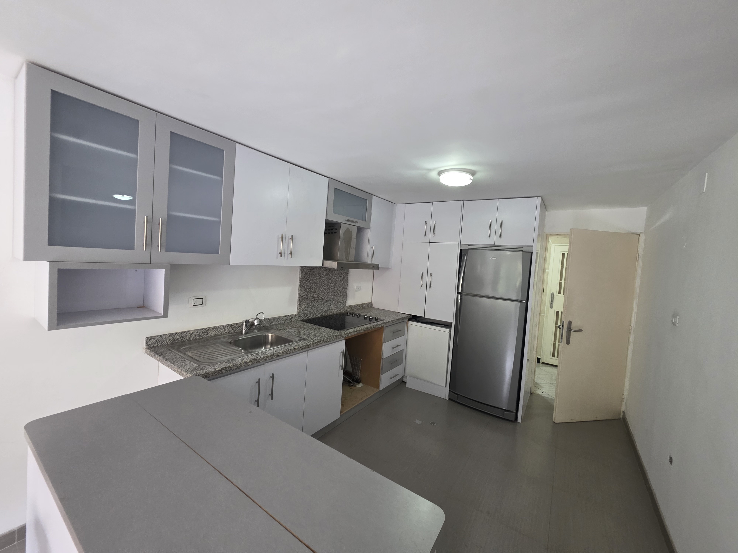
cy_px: 276
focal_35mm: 13
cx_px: 369
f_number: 1.9
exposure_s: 1/60
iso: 250
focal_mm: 2.2
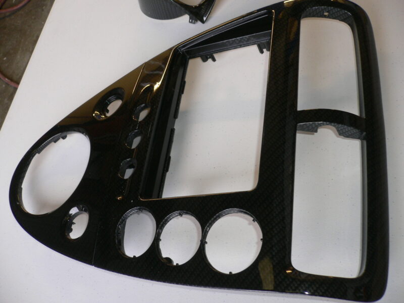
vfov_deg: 40.7
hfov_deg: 52.6
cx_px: 202
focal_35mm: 35
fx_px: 408
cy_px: 152
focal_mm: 5.8
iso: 80
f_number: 2.8
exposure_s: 1/15
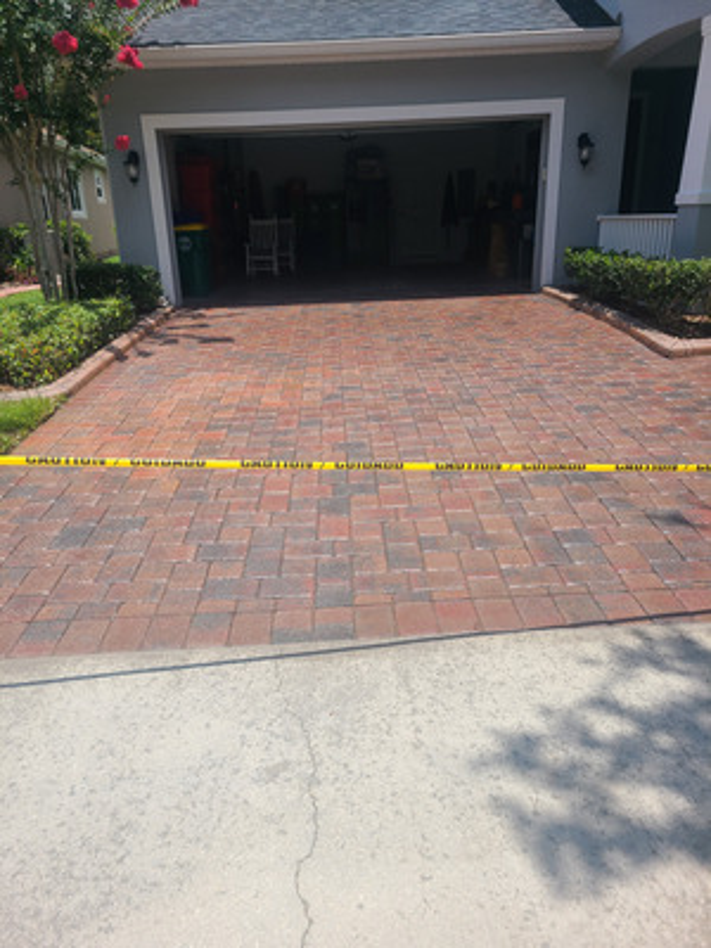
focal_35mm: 26
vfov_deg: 67.3
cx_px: 356
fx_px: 712
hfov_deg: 53.1
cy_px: 474
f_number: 1.8
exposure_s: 1/2607
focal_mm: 5.4
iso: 40
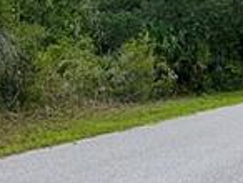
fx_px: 689
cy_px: 120
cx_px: 125
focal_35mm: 98
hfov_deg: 20.0
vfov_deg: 15.1
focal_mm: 2.22
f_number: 2.2
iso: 32
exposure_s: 1/770
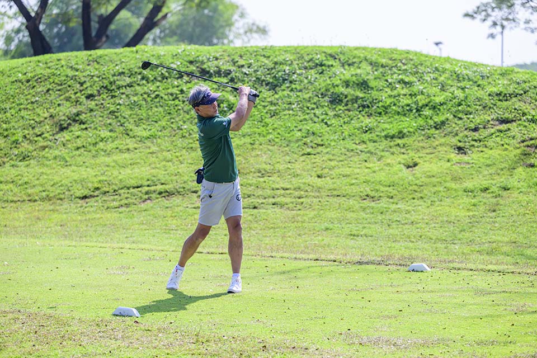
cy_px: 179
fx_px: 1790
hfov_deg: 17.1
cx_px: 268
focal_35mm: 120
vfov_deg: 11.4
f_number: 3.5
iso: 1600
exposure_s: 1/10000
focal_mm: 120
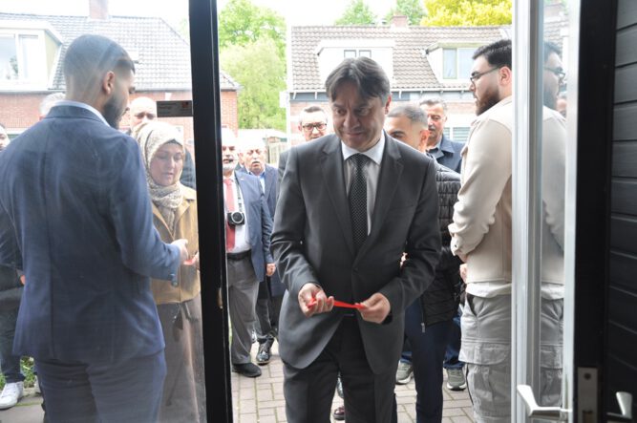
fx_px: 636
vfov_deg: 36.8
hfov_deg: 53.2
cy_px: 212
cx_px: 318
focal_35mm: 36
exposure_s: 1/40
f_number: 6.3
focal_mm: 24
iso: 200
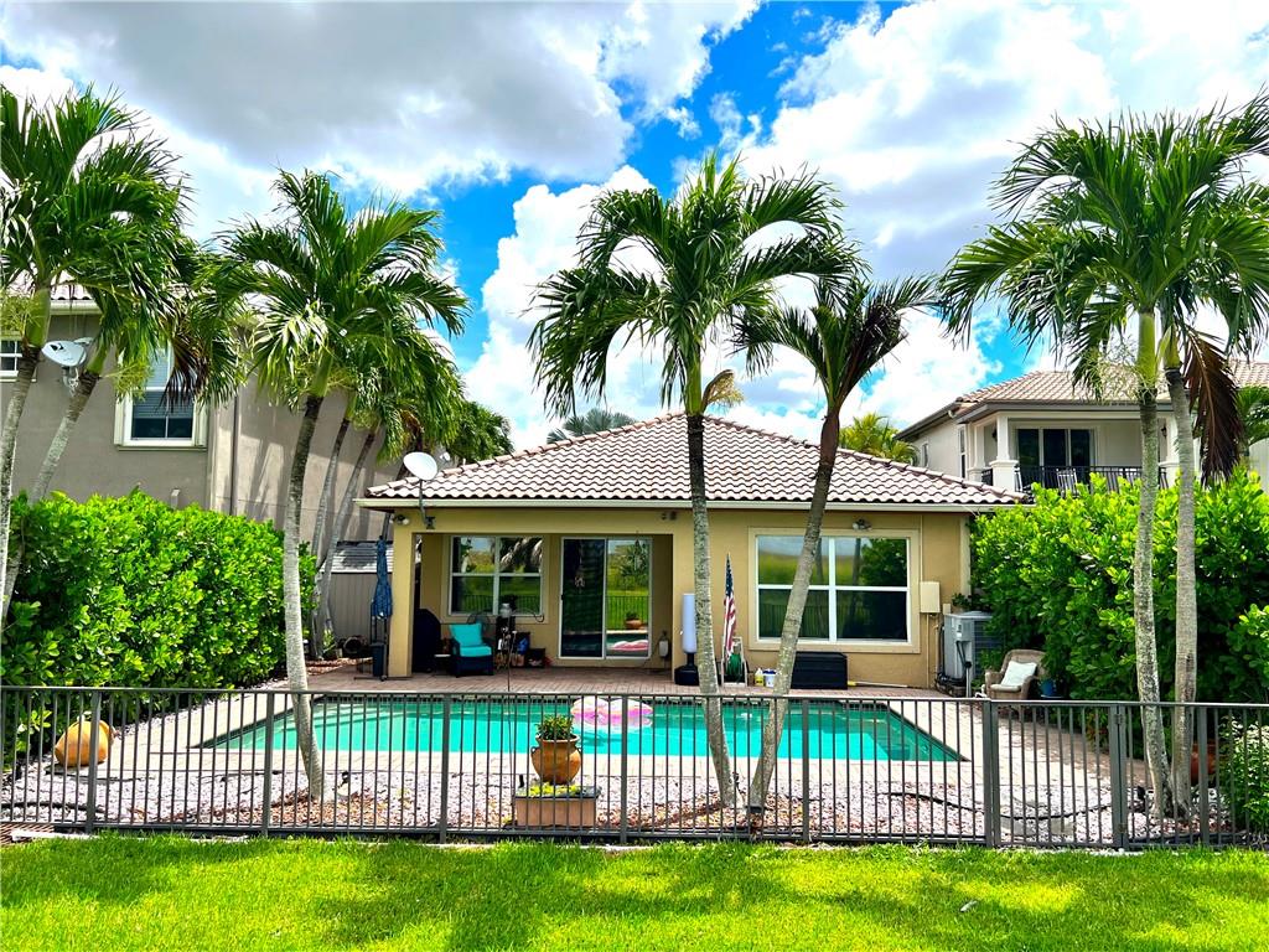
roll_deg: -0.8
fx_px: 953
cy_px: 476
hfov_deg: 67.3
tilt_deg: +5.2
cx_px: 634
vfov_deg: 53.1
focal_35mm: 26
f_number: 1.5
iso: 50
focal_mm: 5.7
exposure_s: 1/5587
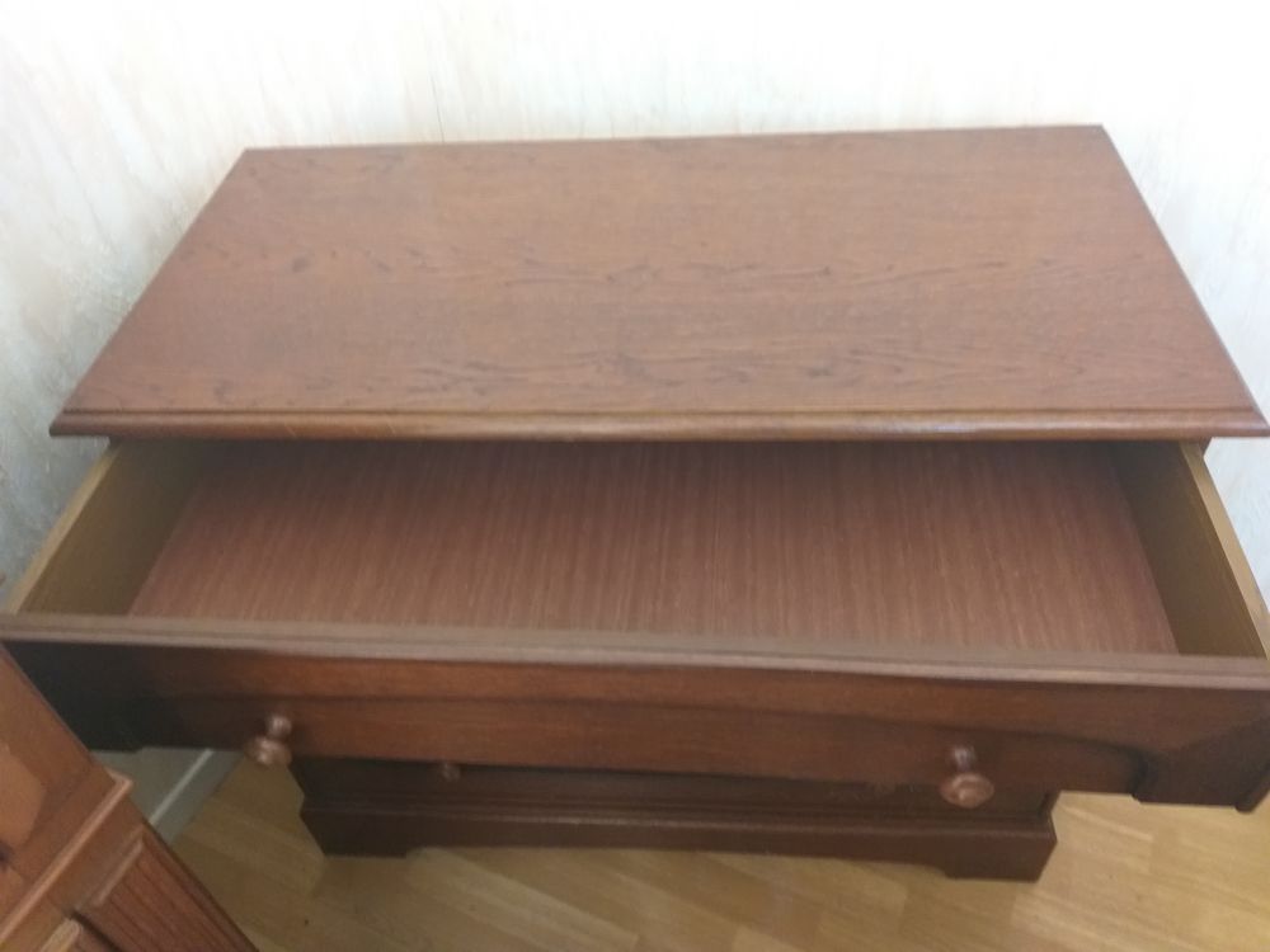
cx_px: 635
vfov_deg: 53.1
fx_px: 954
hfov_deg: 67.3
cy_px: 476
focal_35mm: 26
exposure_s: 1/25
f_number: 1.7
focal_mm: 3.93
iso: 200
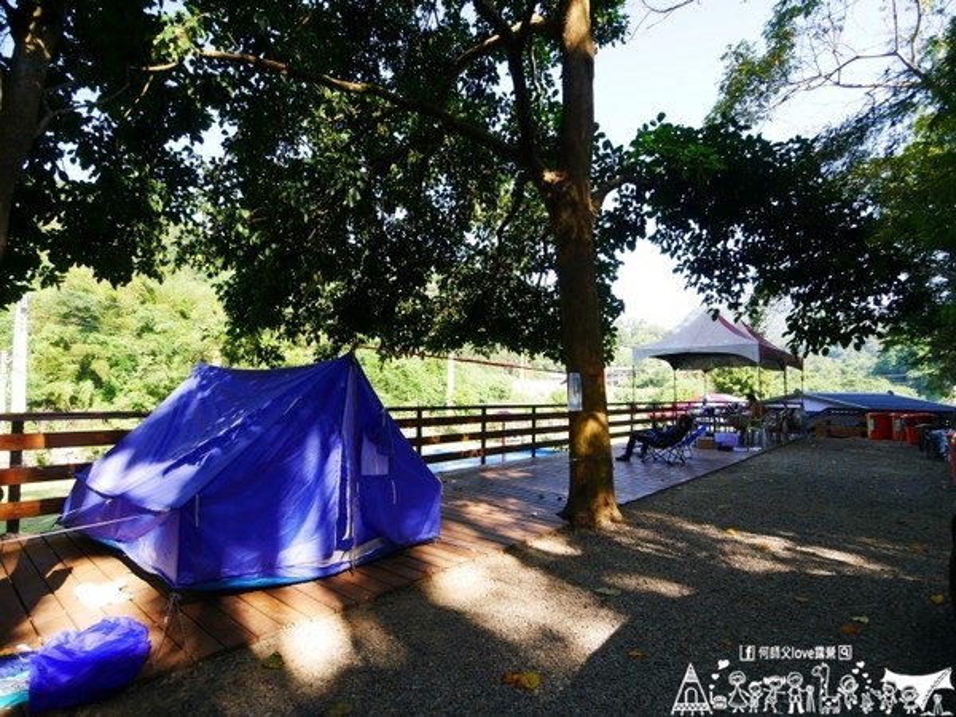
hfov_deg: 87.8
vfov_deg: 71.6
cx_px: 478
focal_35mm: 18
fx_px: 497
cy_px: 358
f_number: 4
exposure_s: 1/60
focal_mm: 9
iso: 200
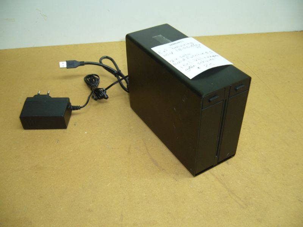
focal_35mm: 35
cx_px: 152
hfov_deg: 52.6
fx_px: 306
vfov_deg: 40.7
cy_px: 114
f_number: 2.8
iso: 100
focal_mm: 5.8
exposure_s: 1/30
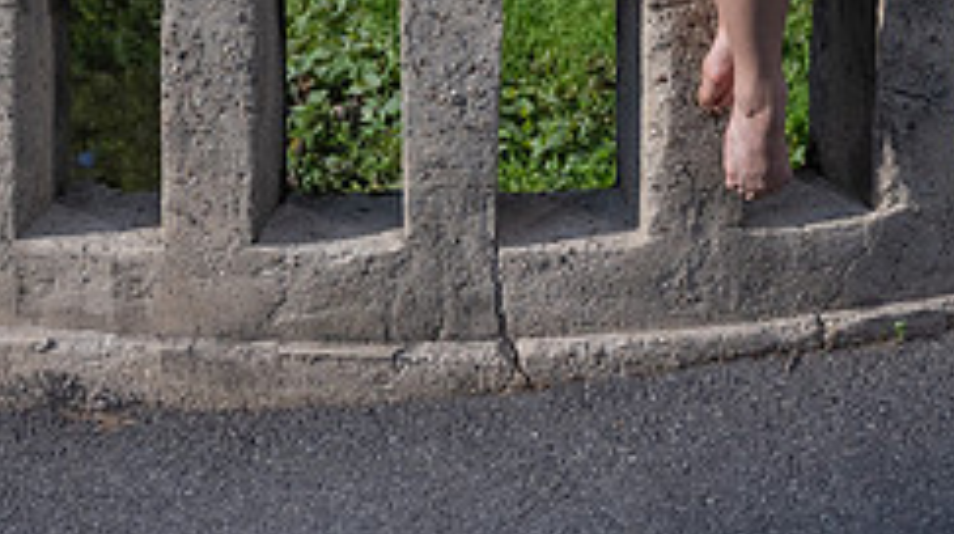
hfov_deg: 24.0
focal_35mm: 88
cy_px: -399
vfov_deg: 12.6
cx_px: 711
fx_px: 2223
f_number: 3.2
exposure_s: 1/5000
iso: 400
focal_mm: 28
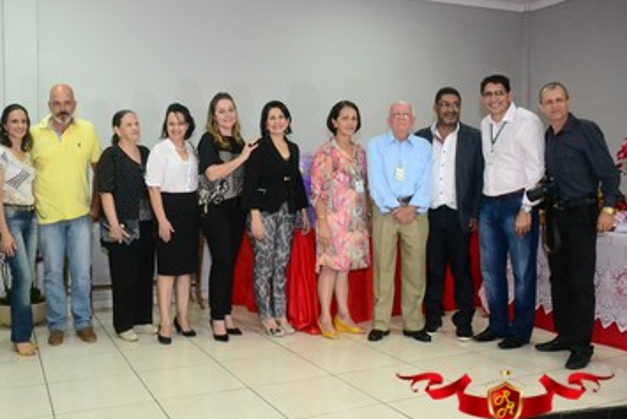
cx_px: 240
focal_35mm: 38
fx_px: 662
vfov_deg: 35.1
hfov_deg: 50.2
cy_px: 219
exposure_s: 1/125
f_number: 5.6
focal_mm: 20
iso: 3200
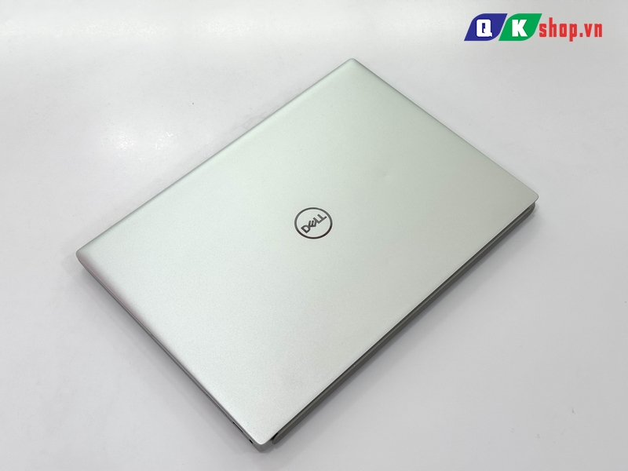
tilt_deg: -57.6
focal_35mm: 48
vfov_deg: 30.3
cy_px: 236
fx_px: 871
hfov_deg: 39.7
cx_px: 314
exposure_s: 1/253
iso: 64
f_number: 1.78
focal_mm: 6.76
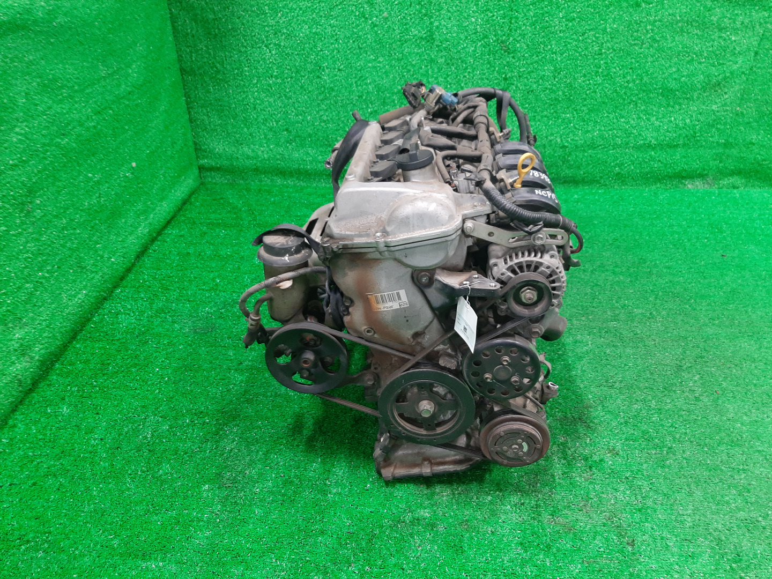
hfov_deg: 67.3
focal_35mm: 26
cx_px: 386
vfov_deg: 53.1
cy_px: 290
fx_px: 580
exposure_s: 1/50
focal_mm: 3.93
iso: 215
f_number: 1.7
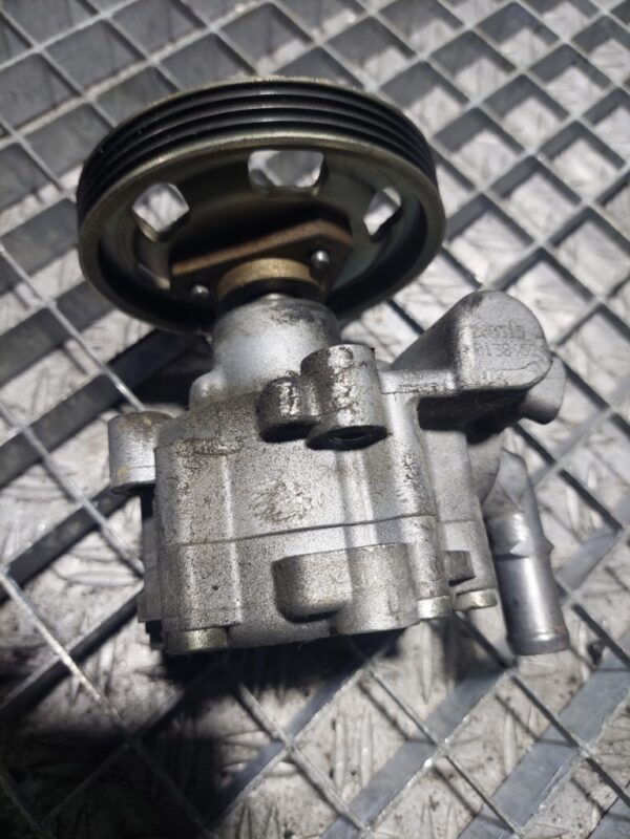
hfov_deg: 54.9
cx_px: 315
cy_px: 420
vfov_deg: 69.4
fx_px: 607
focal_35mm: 25
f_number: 1.8
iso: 125
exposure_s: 1/50
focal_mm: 5.23
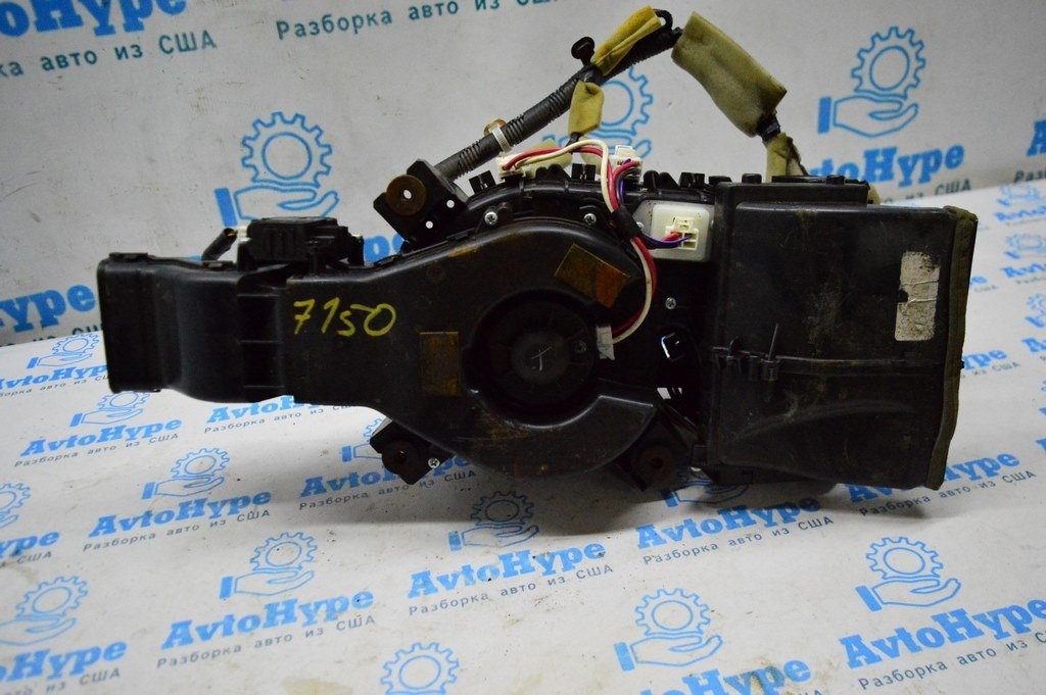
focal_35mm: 30
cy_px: 348
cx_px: 523
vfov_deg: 43.5
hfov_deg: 62.0
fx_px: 871
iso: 6400
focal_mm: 20
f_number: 3.8
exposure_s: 1/1000
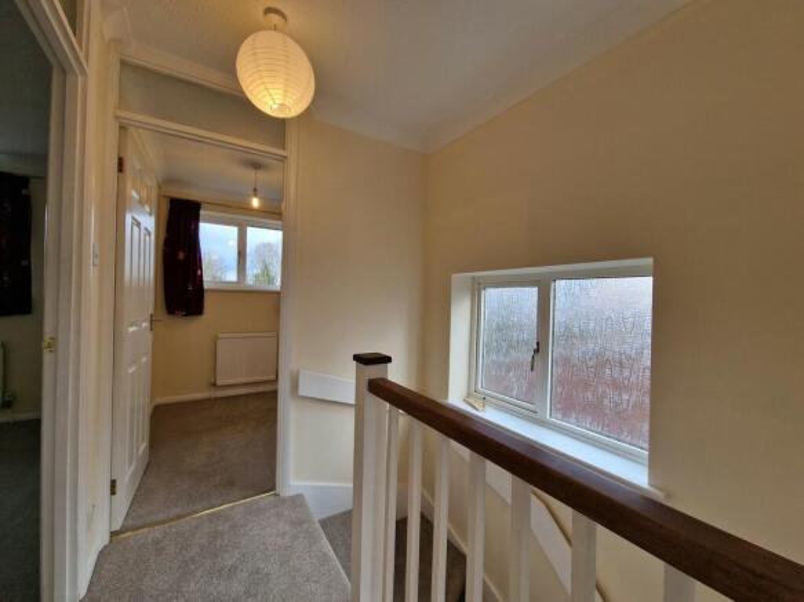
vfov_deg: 89.9
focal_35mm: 13
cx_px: 402
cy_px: 301
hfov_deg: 106.2
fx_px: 302
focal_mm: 2.2
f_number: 2.2
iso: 64
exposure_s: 1/50
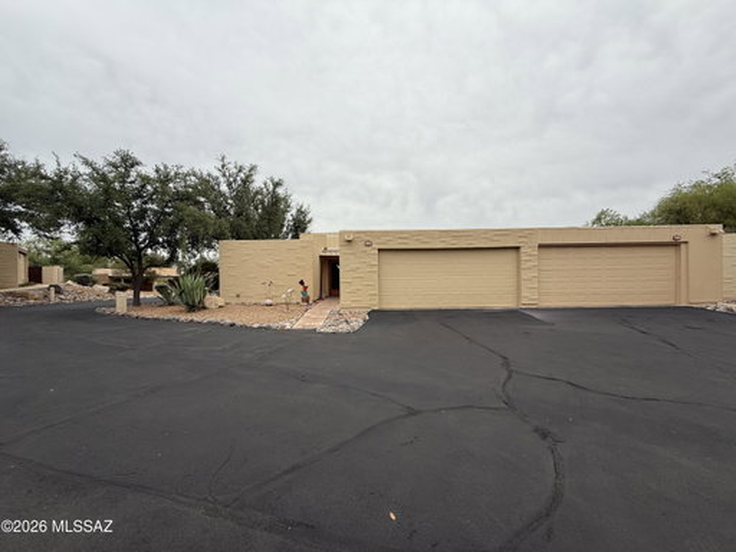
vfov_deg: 85.7
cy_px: 276
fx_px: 298
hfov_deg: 102.1
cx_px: 368
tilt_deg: -0.5
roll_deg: +0.0
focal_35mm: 14
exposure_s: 1/2410
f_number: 2.2
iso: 50
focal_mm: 2.22
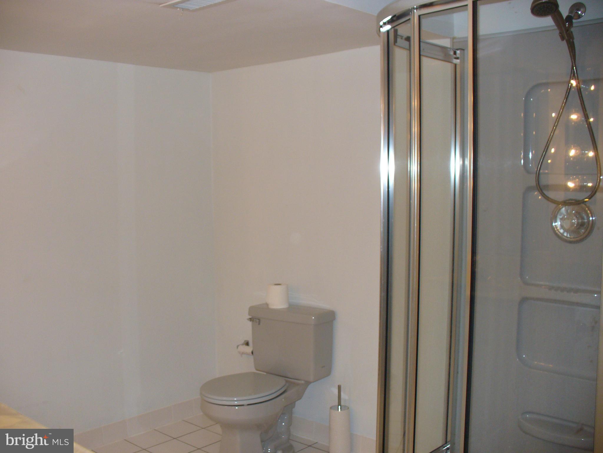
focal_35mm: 37
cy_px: 226
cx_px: 302
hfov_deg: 50.1
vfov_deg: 38.7
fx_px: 645
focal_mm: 6.1
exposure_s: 1/30
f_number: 2.8
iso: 100
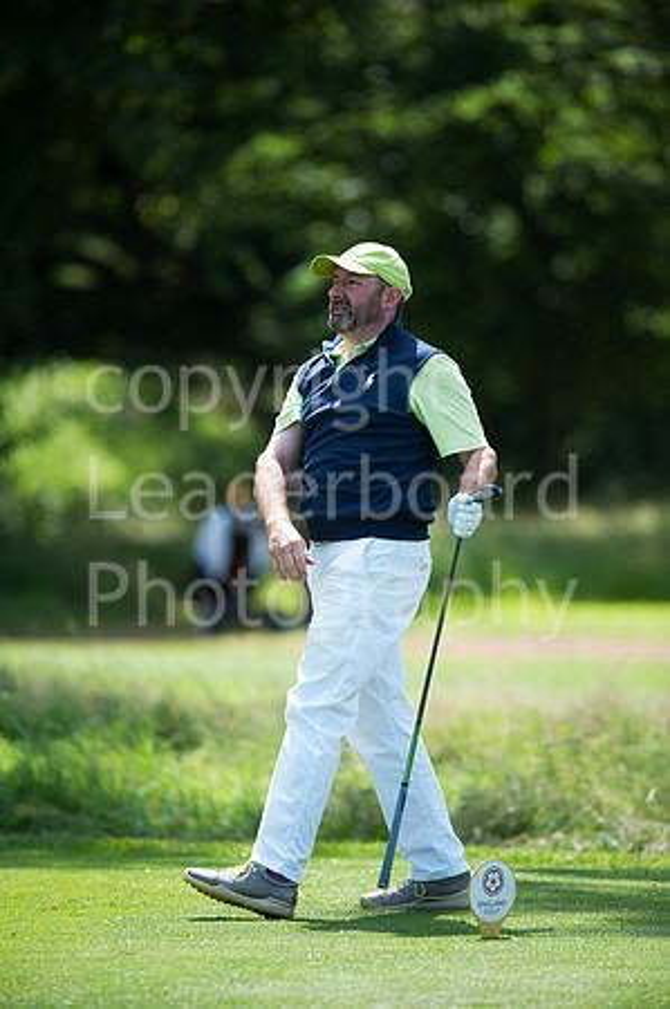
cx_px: 335
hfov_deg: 4.6
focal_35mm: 300
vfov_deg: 6.9
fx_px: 8394
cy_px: 504
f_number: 4.5
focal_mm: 300
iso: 320
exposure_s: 1/800
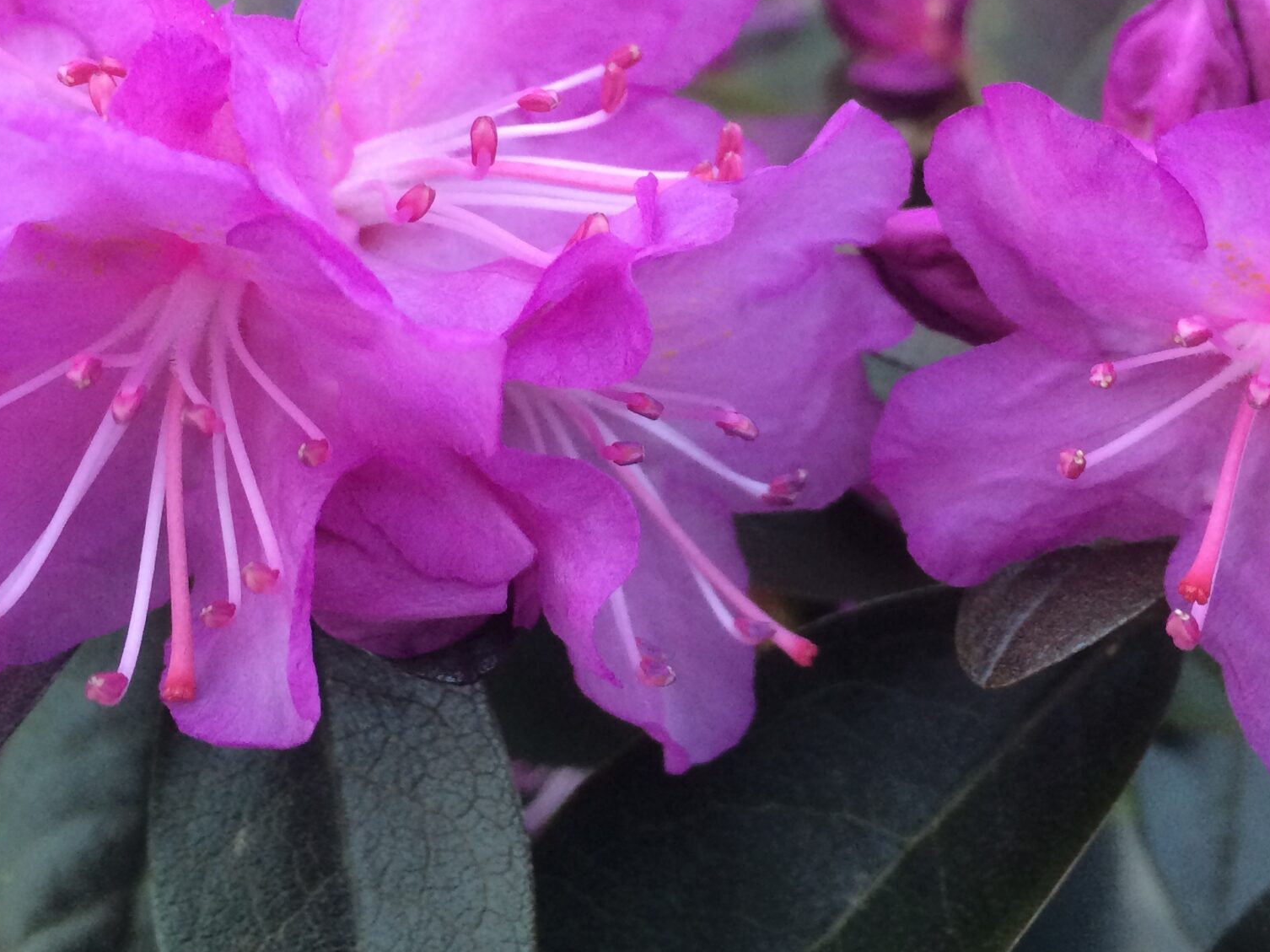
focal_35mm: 51
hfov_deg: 37.5
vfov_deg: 28.0
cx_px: 682
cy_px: 190
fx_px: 1871
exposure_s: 1/30
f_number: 2.2
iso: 100
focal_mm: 4.12
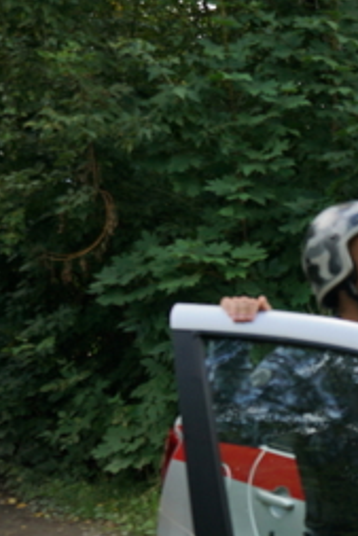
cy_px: 479
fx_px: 1527
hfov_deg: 11.7
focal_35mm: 102
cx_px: 754
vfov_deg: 19.6
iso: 100
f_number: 4.5
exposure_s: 1/200
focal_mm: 23
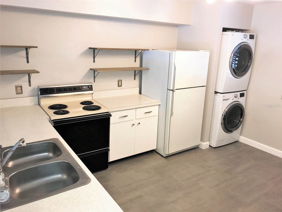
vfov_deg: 49.7
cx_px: 141
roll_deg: -1.6
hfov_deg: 63.4
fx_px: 228
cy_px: 106
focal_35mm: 28
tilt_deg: -14.9
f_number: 1.8
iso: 32
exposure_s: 1/30
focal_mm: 3.99
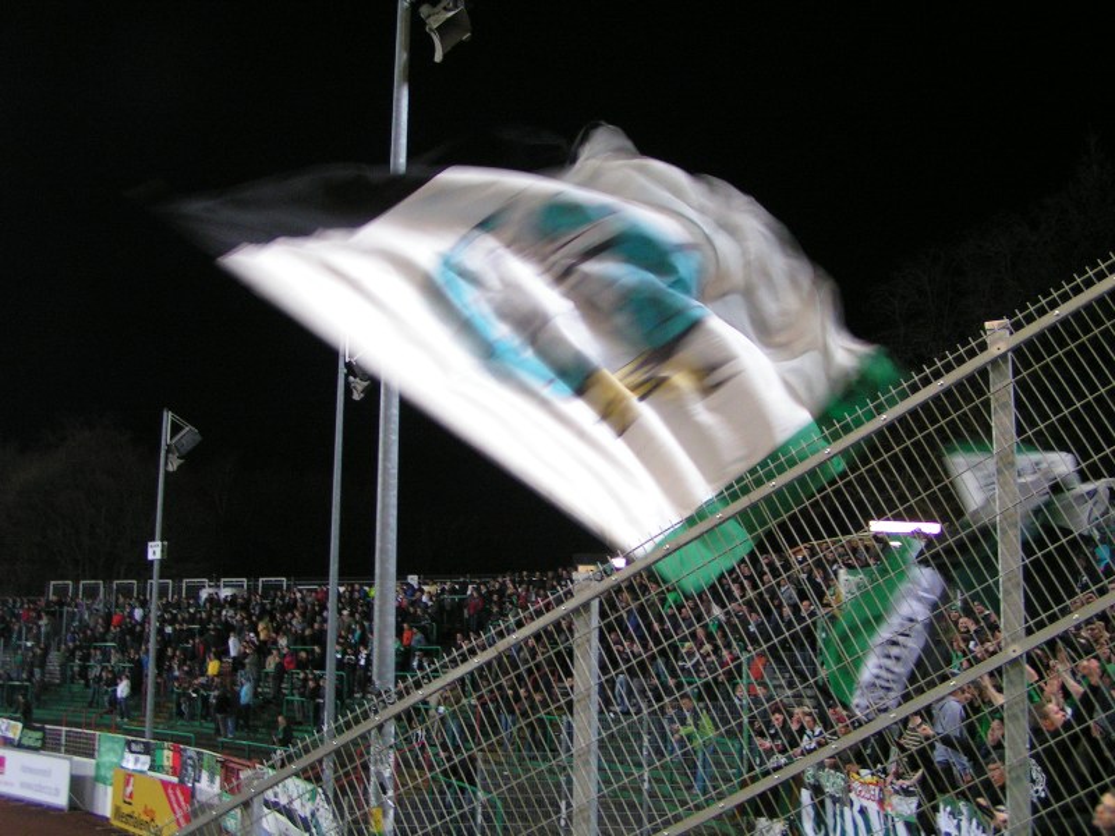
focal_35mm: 38
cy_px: 418
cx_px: 558
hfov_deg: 49.0
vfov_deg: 37.7
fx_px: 1224
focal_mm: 5.8
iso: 200
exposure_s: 1/15
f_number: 2.8
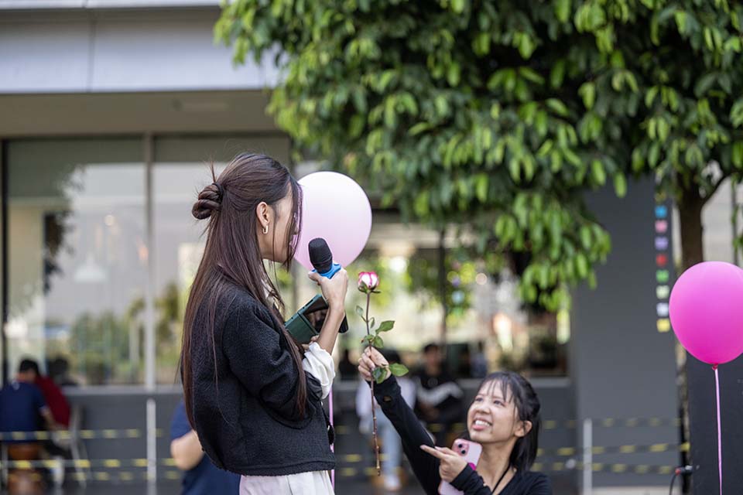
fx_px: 1610
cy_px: 248
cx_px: 372
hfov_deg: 26.0
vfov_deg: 17.5
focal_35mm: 78
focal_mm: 78
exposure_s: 1/1000
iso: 1000
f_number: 2.8
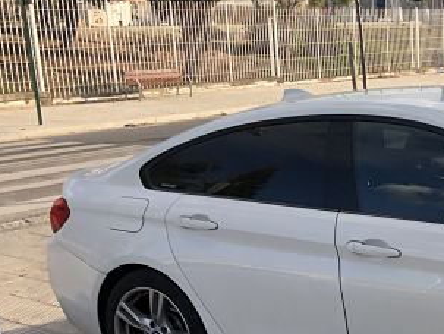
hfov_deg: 29.5
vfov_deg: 24.4
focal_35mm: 60
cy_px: 212
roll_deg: +2.0
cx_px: 469
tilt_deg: -14.0
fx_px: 771
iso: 20
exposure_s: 1/960
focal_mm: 4
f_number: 1.8
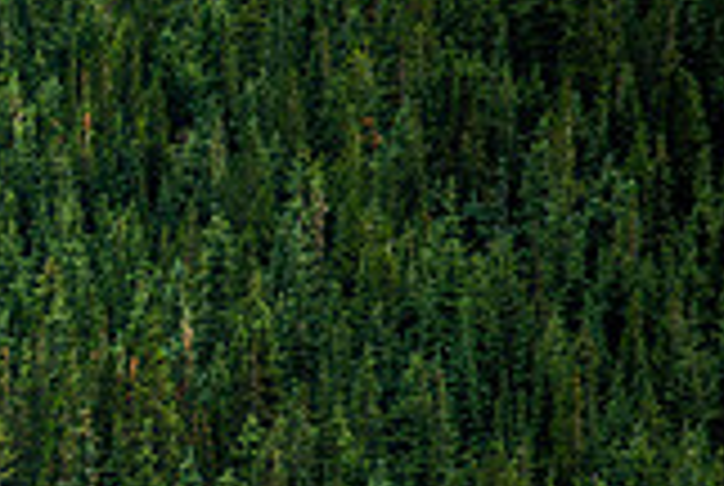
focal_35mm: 630
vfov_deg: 2.2
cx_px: -306
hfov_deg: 3.3
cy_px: 803
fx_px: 12693
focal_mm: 175
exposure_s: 1/125
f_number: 2.8
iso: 64
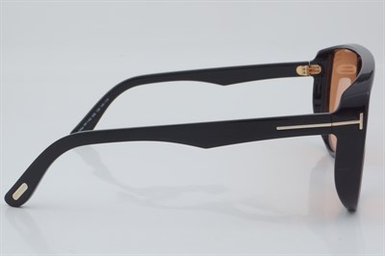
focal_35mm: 75
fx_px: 801
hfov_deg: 27.0
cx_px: 192
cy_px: 128
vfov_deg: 18.2
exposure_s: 1/4
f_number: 29
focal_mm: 50
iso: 100
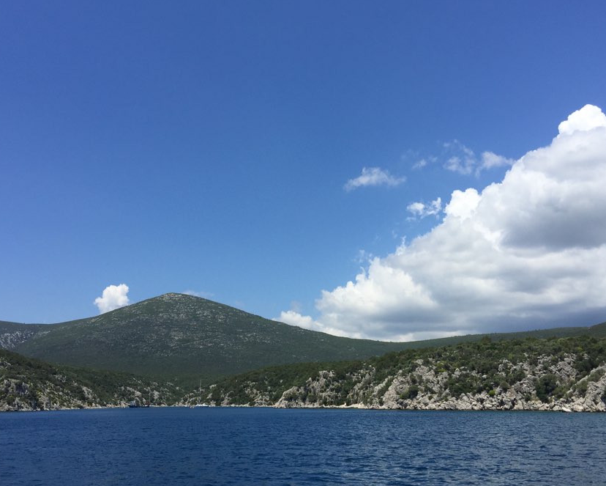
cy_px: 268
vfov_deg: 42.2
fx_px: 628
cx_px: 318
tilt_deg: +11.5
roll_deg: +0.7
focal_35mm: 35
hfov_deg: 51.5
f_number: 2.2
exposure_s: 1/3049
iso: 32
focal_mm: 4.15
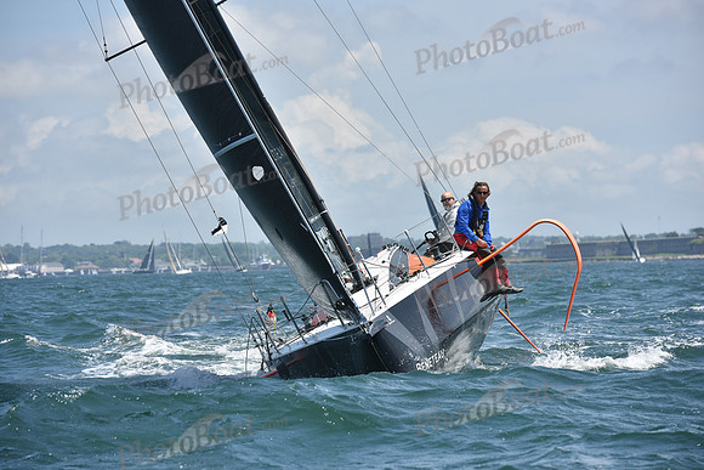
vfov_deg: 7.4
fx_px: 3618
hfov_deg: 11.1
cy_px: 235
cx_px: 352
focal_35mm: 185
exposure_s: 1/1250
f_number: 7.1
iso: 250
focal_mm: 185
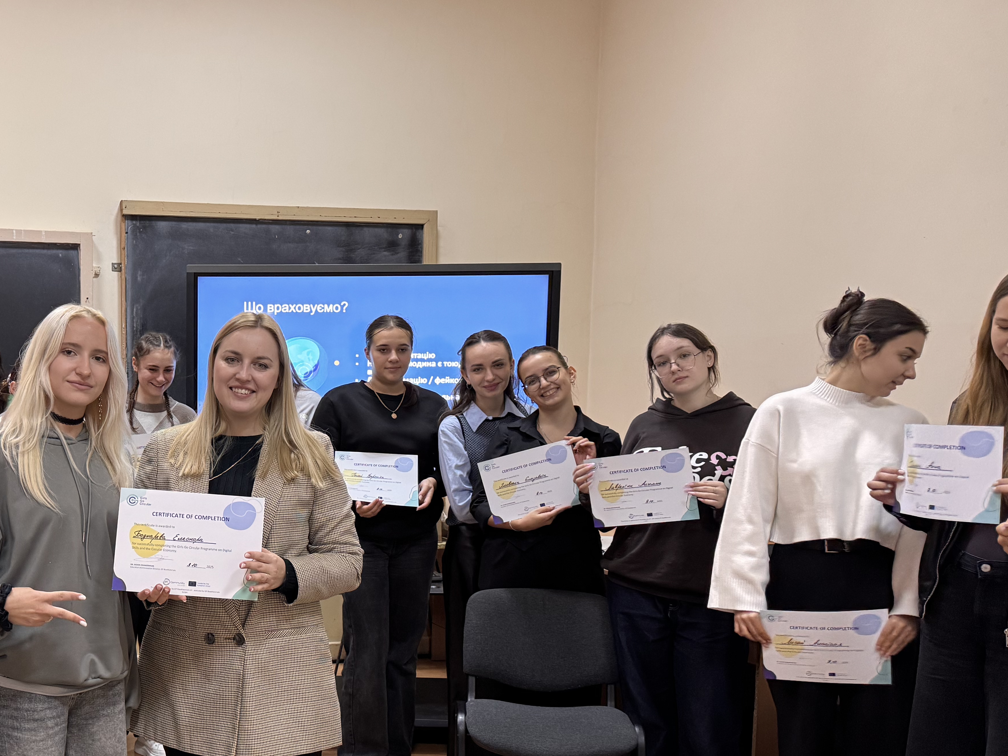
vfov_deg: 36.7
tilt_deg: -4.9
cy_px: 458
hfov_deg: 45.6
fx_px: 1136
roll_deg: -0.4
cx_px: 212
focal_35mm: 39
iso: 320
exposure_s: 1/50
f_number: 1.78
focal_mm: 6.76
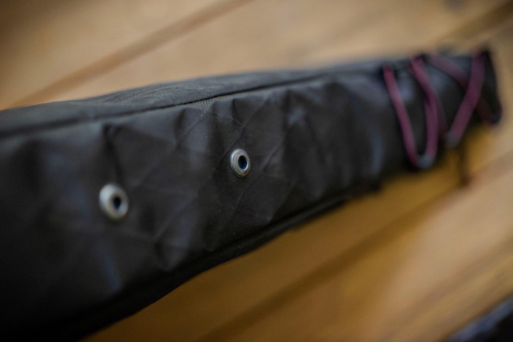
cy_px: 171
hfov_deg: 48.5
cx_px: 256
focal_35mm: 40
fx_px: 570
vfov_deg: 33.4
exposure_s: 1/60
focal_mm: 40
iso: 1250
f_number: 2.5
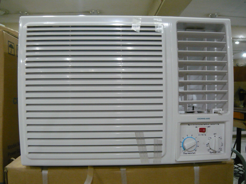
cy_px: 92
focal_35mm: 33
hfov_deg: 55.4
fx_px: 235
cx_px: 123
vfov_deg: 42.9
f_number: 2.8
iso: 400
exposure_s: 1/15
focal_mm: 5.5
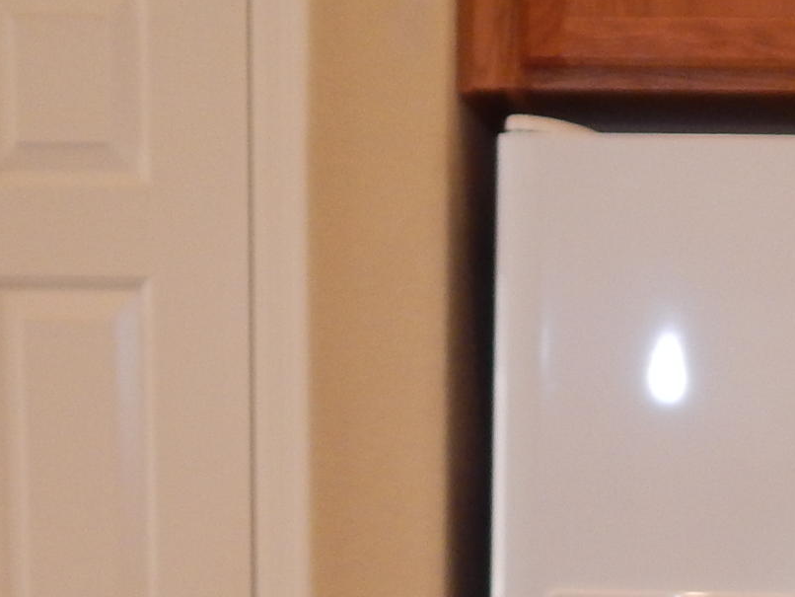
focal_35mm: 93
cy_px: 728
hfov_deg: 21.0
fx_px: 2136
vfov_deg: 15.3
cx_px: 511
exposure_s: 1/30
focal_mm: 4.5
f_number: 3.1
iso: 200
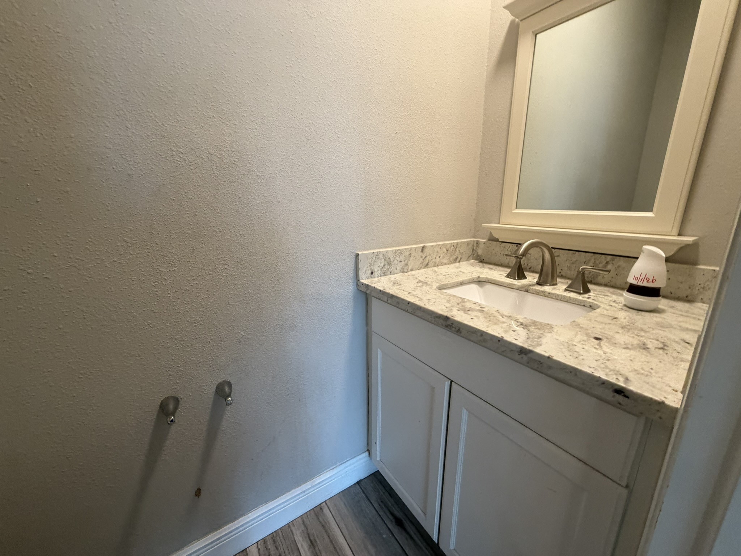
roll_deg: -0.7
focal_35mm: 14
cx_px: 370
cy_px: 278
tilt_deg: -11.7
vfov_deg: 85.7
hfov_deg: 102.1
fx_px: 300
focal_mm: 2.22
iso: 250
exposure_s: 1/60
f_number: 2.2
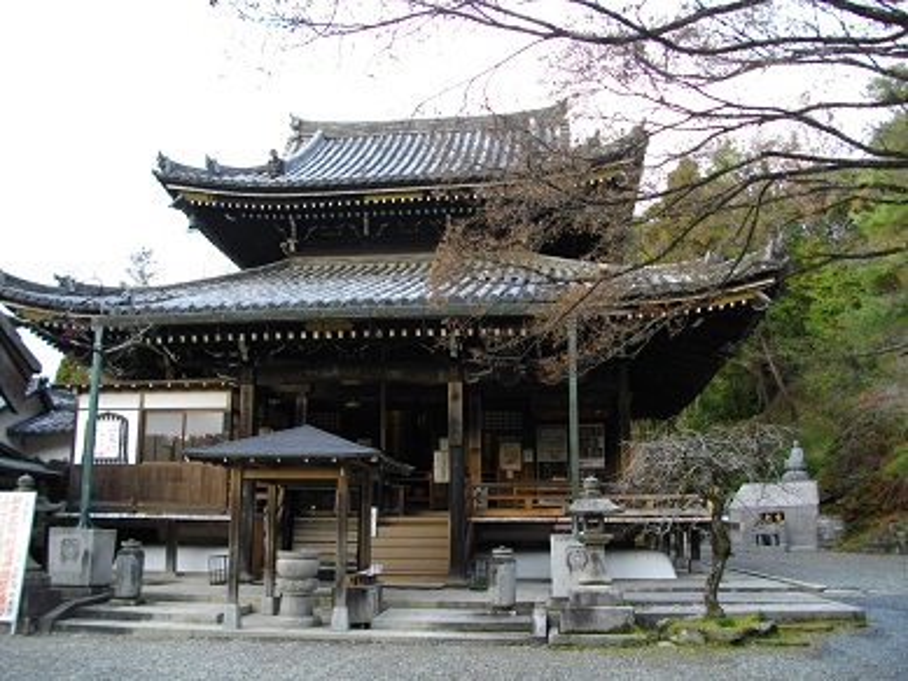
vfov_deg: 44.2
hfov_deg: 56.8
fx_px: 840
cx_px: 454
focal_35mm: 32
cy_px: 340
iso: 200
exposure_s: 1/80
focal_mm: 5.7
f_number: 2.9
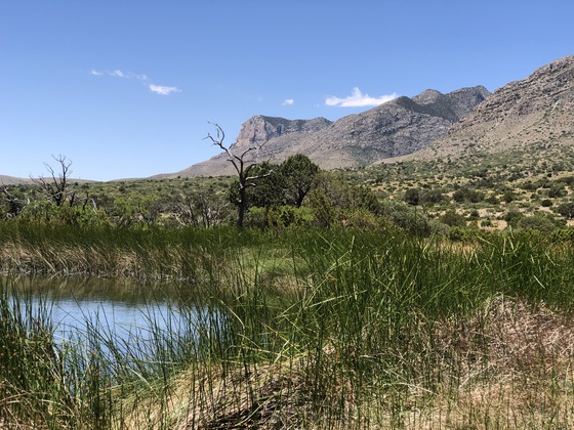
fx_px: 945
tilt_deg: -1.8
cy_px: 215
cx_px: 287
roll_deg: -2.7
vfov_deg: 25.7
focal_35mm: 57
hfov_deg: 33.8
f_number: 2.8
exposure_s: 1/631
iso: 20
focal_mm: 6.6
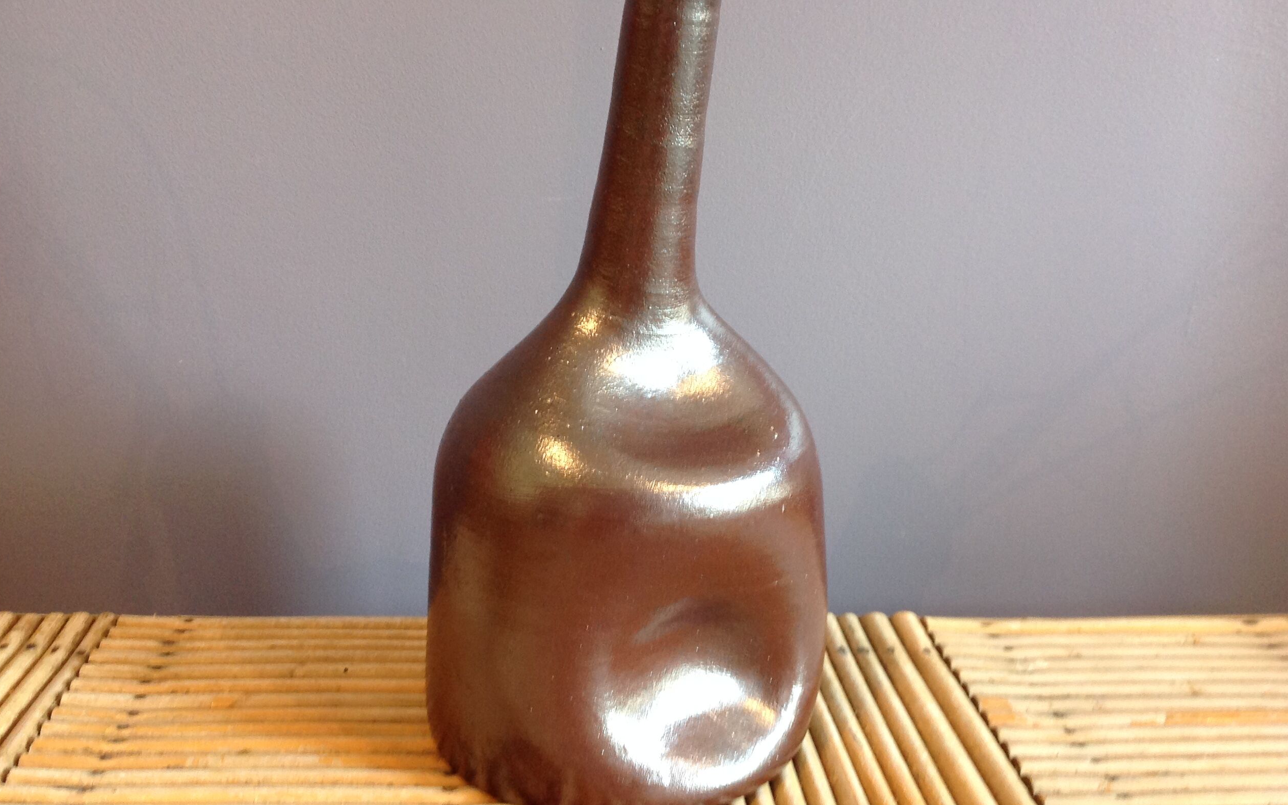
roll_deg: -2.5
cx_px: 637
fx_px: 1334
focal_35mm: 38
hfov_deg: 51.5
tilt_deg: -11.7
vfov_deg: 33.6
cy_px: 371
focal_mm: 4.28
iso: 100
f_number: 2.4
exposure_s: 1/15
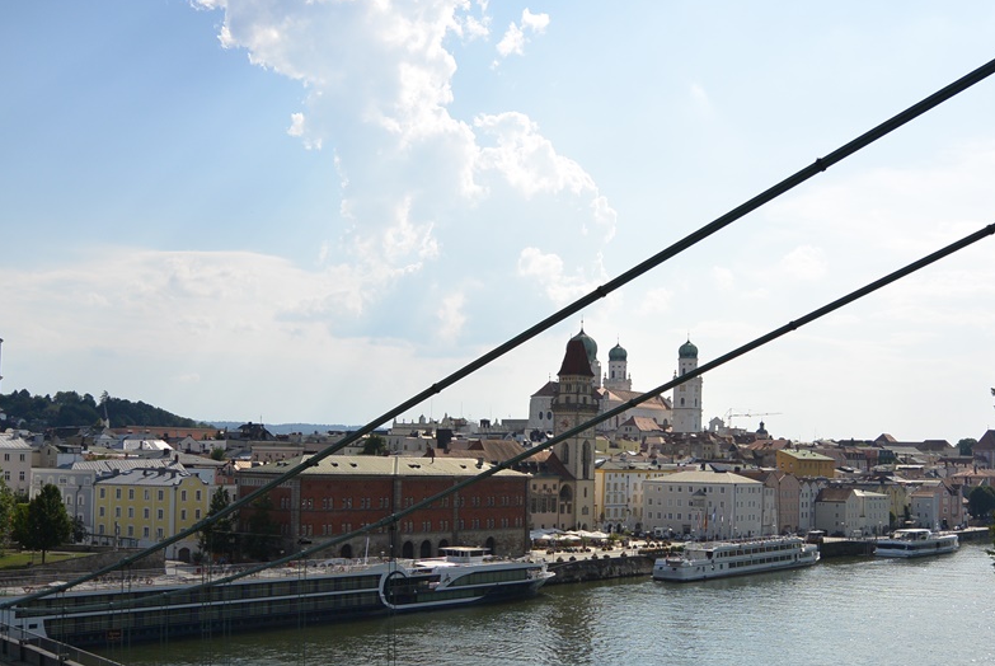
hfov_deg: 48.1
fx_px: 1107
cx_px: 601
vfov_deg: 33.3
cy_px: 424
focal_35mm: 40
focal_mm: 11
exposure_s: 1/2500
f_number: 3.5
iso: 100
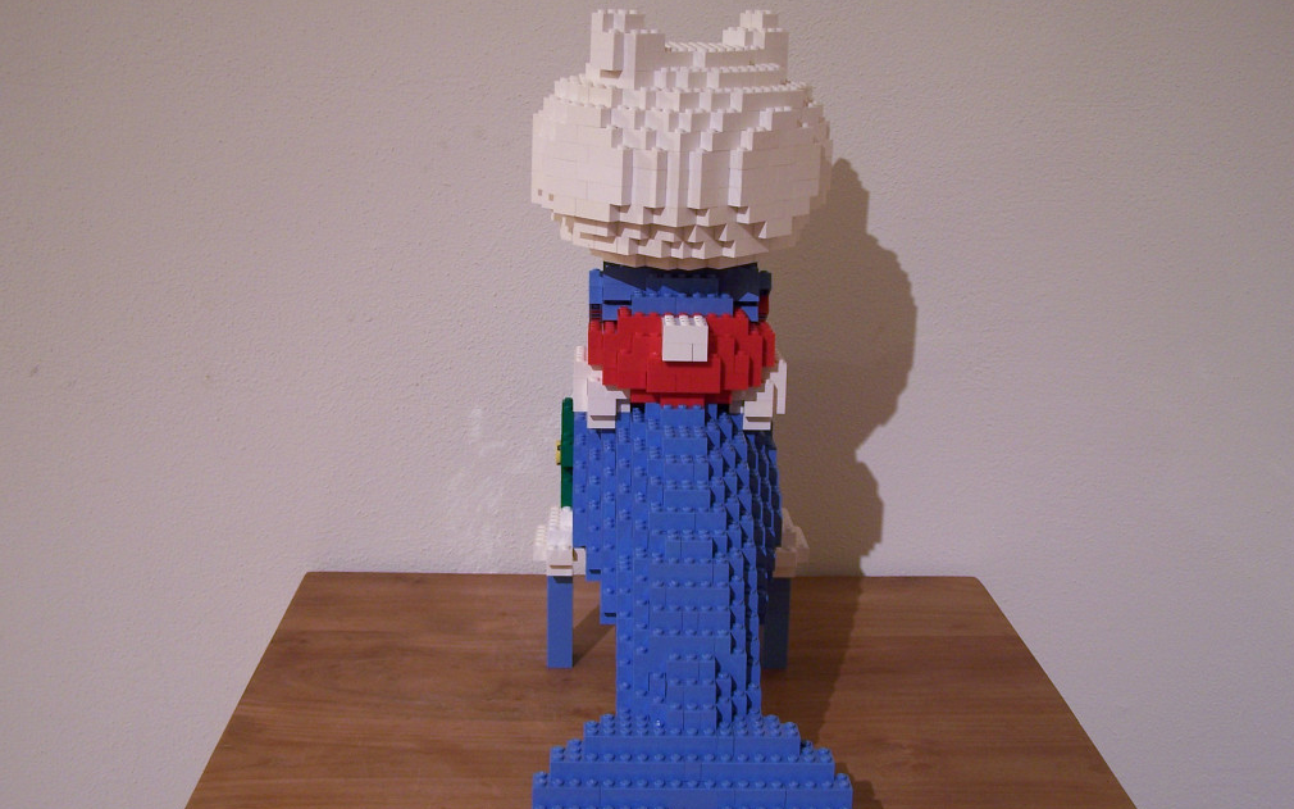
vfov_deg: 29.8
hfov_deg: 46.2
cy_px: 363
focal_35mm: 43
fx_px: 1516
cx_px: 646
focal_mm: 6.7
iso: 80
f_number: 2.8
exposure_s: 1/2
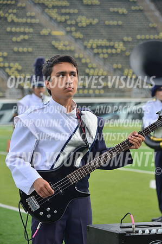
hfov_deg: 10.1
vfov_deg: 15.2
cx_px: 81
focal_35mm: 135
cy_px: 122
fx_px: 913
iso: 400
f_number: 5.6
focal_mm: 135
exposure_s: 1/640
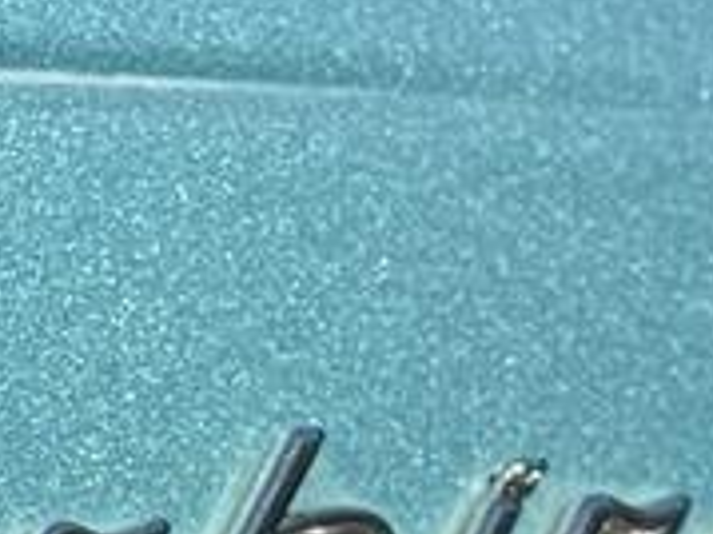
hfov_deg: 5.7
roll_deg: -1.5
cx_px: -597
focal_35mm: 343
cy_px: 104
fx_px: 7060
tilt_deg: -2.6
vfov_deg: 4.3
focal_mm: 6.76
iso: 64
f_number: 1.78
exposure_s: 1/7874
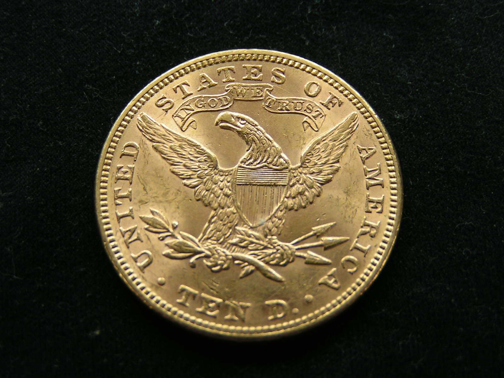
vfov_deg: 23.3
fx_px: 917
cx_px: 252
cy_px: 189
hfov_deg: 30.7
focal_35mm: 63
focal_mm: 9.7
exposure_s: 1/80
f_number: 3.2
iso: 50
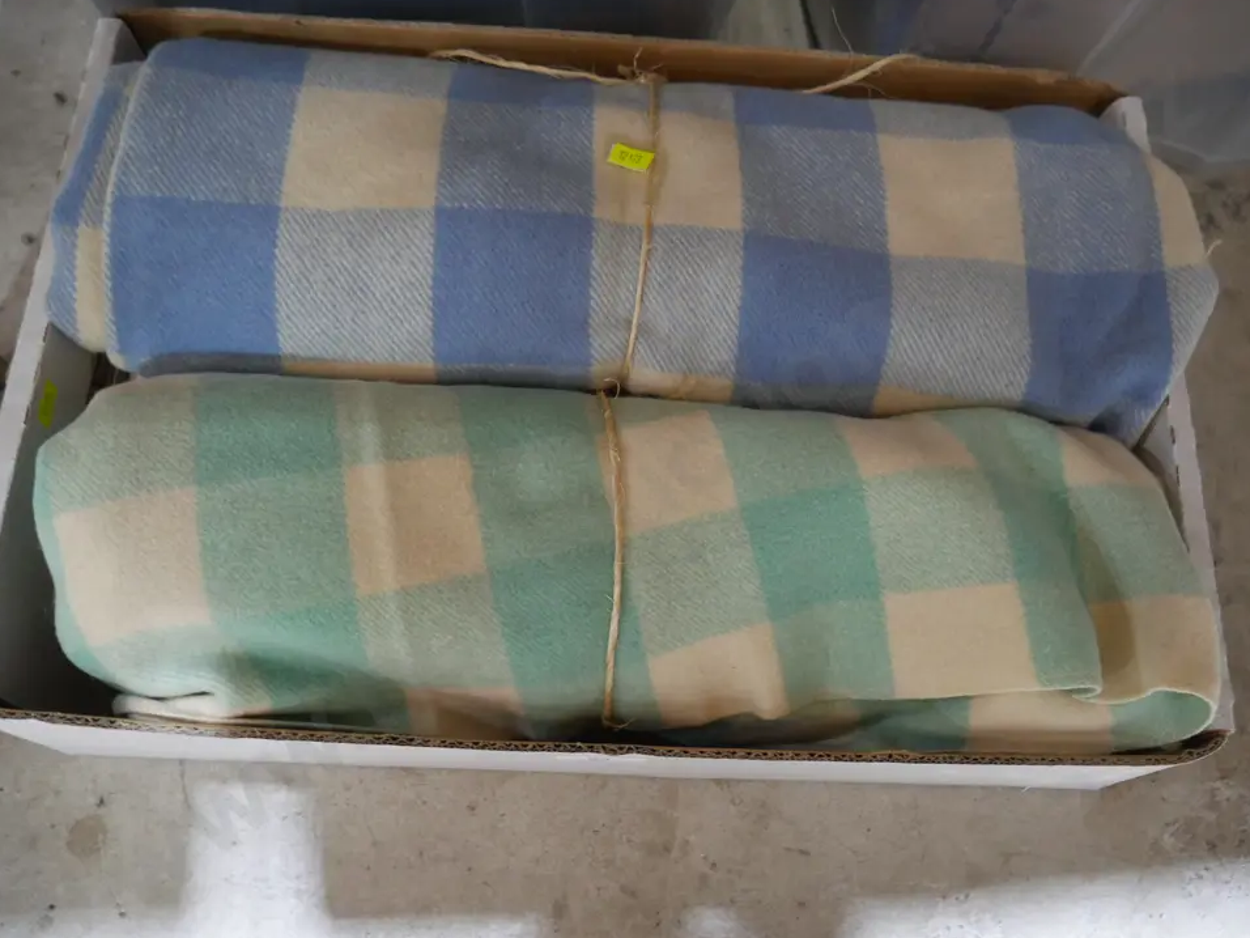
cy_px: 493
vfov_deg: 46.8
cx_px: 654
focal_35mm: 30
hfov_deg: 59.9
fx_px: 1083
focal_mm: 14
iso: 1000
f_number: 3.5
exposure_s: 1/60
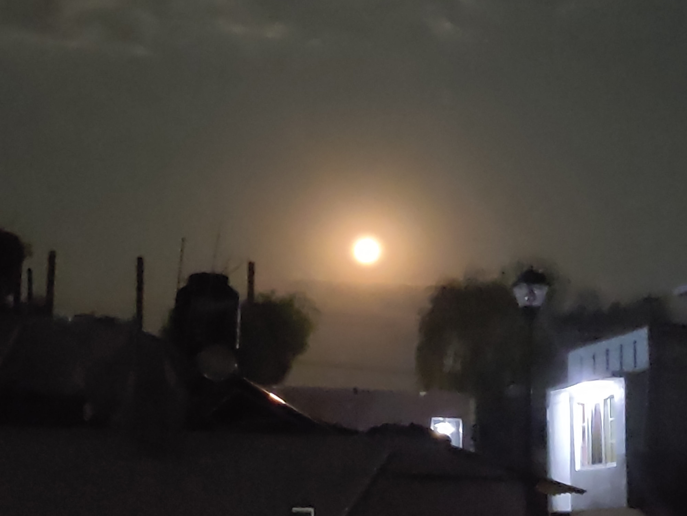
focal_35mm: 78
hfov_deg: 25.0
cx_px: 344
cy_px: 258
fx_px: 1548
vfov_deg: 18.9
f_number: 1.79
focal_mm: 4.71
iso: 5456
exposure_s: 1/15
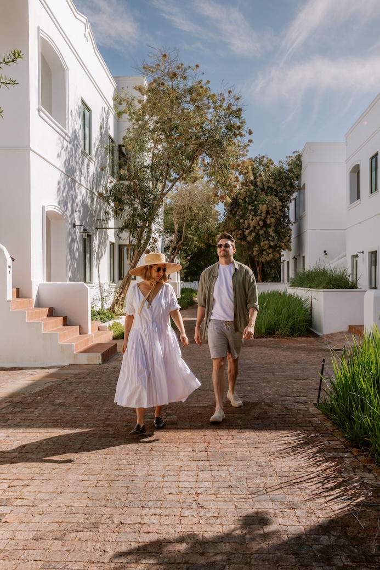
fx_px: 554
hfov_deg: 37.8
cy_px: 285
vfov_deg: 54.4
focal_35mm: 35
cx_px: 190
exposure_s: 1/210
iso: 160
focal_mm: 23
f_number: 9
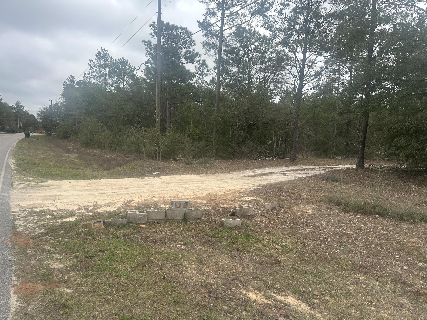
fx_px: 296
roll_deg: -2.4
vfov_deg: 56.8
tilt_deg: -4.9
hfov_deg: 71.6
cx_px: 214
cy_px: 160
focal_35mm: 24
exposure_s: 1/2732
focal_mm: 6.86
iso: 80
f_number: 1.78
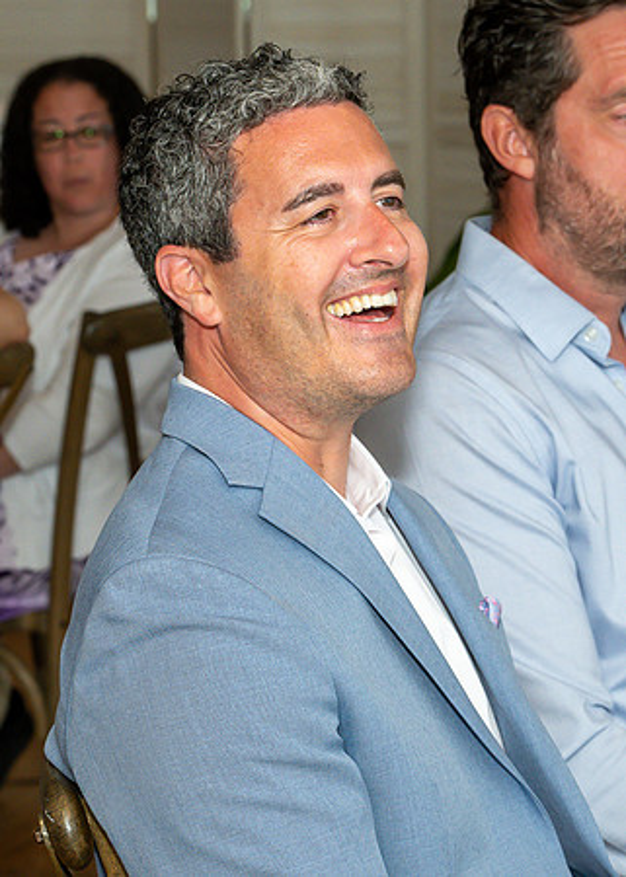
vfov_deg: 12.1
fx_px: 4134
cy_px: 562
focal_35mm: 166
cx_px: 323
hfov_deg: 8.7
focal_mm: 70
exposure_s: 1/250
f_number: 7.1
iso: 500
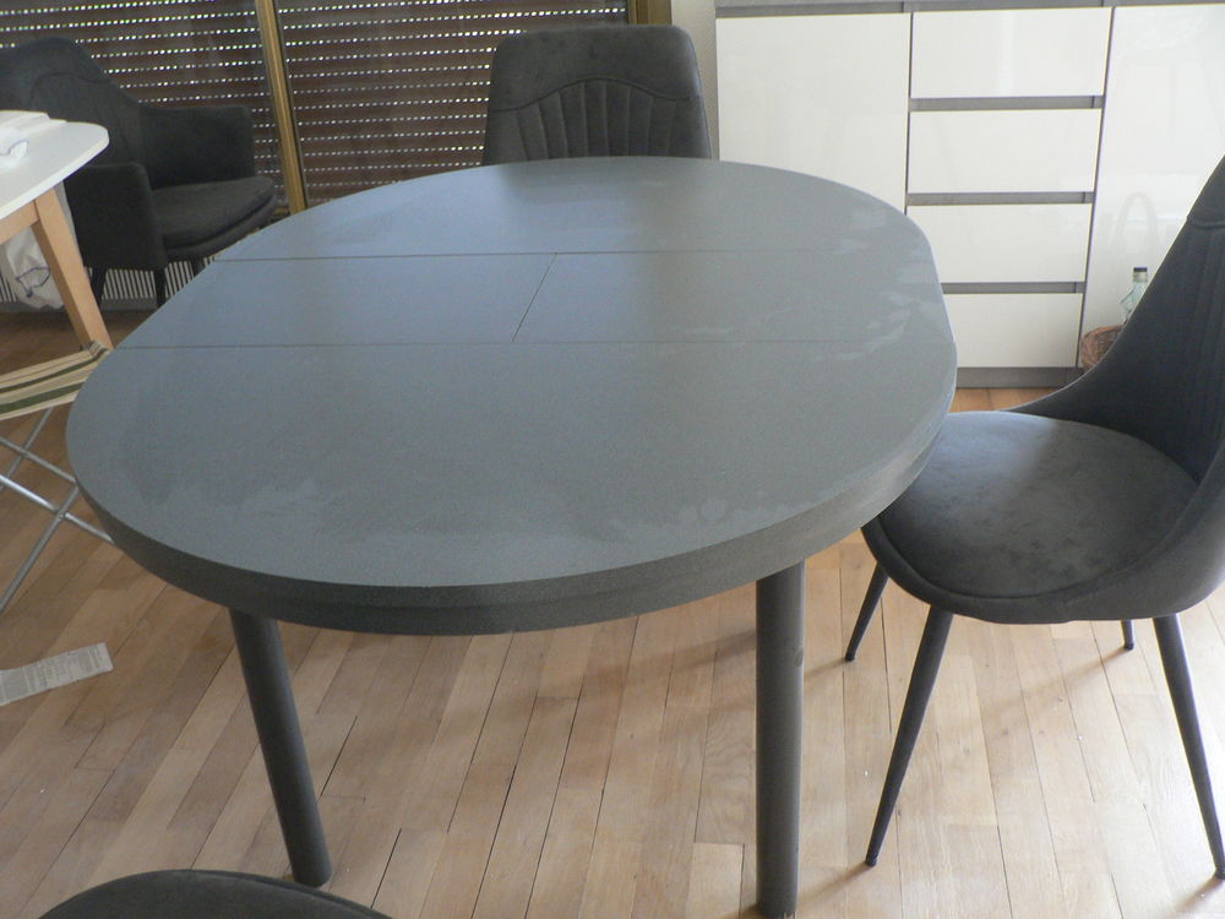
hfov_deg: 51.4
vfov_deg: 39.7
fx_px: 1274
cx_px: 612
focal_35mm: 36
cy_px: 460
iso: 200
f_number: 2.8
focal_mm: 6
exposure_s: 1/15
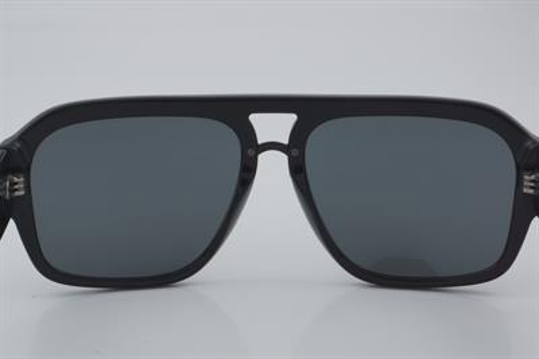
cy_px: 180
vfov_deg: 20.1
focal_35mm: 68
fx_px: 1010
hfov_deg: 29.9
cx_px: 270
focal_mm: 45
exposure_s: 1/4
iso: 100
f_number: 32
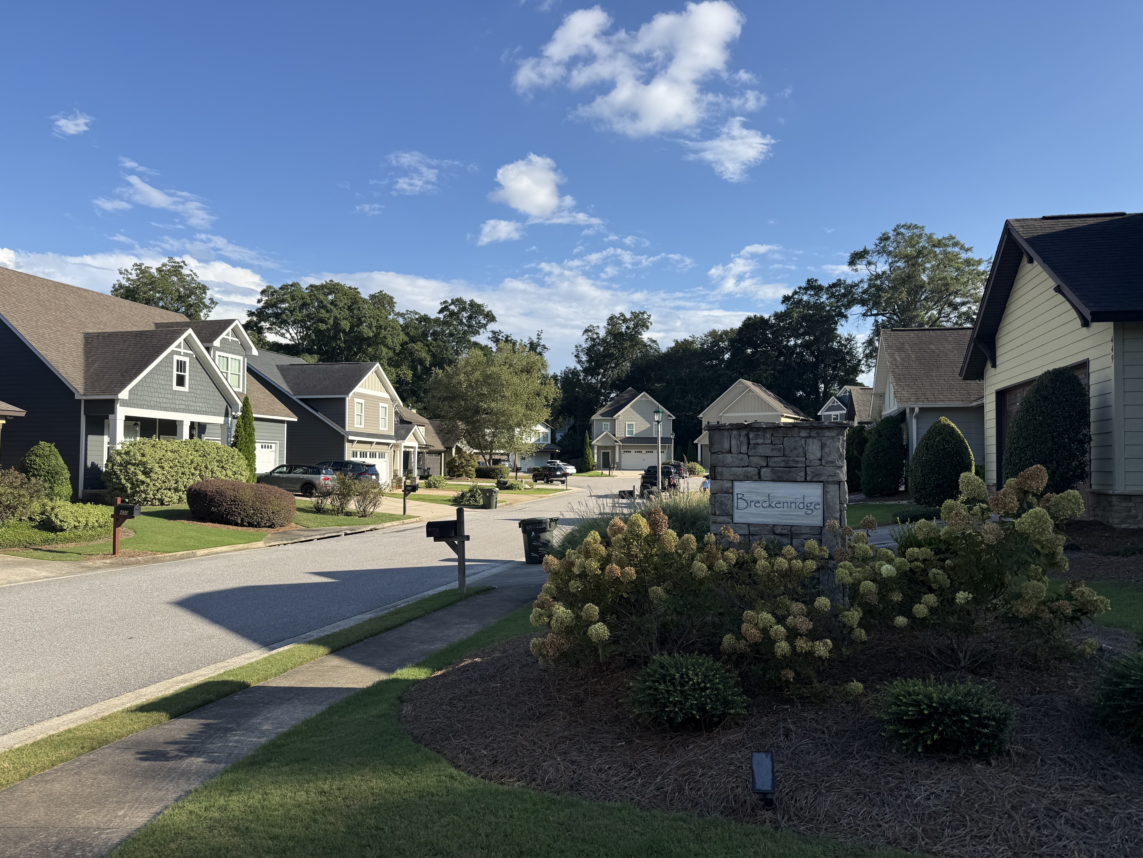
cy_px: 429
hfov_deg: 71.6
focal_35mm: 24
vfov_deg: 56.8
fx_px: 792
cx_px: 572
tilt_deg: +2.1
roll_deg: -1.3
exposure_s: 1/3425
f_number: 1.78
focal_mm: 6.76
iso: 80
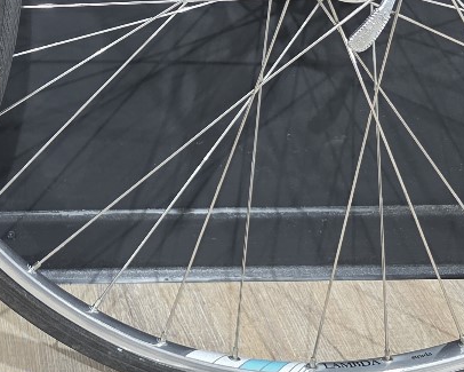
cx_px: -81
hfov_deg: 21.5
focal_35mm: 83
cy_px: -35
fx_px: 1140
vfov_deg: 17.9
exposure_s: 1/100
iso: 500
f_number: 1.7
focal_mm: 6.3
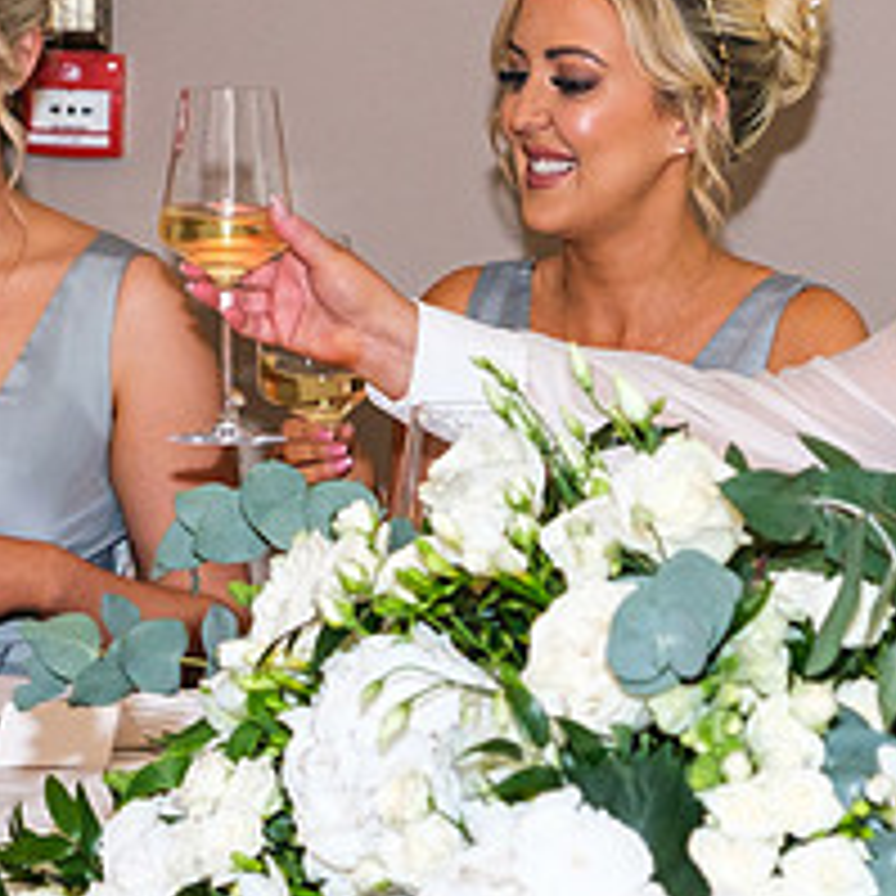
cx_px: 391
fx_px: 5915
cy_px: 218
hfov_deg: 8.7
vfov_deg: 8.6
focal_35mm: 202
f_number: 2.8
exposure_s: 1/160
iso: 1000
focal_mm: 40.1
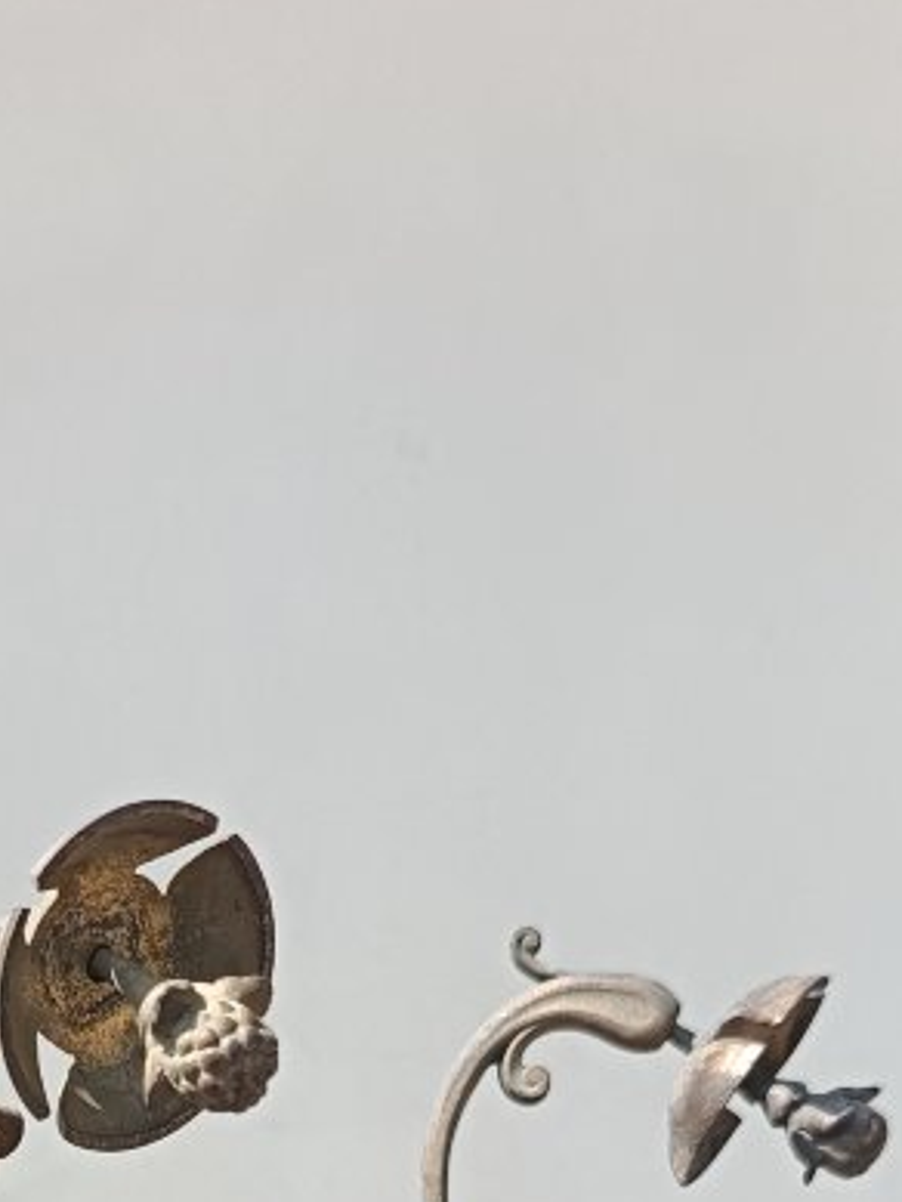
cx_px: 86
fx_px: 2570
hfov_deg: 19.5
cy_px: 1517
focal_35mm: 74
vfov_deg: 23.6
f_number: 1.75
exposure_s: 1/202
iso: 100
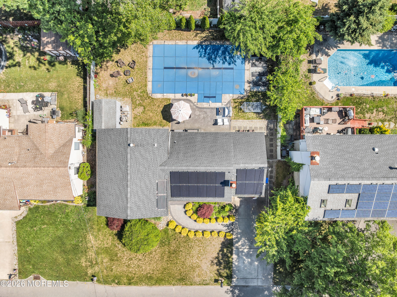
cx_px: 198
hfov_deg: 71.6
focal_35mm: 24
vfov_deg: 56.8
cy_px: 148
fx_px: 275
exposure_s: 1/500
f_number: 2.8
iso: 130
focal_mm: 12.29
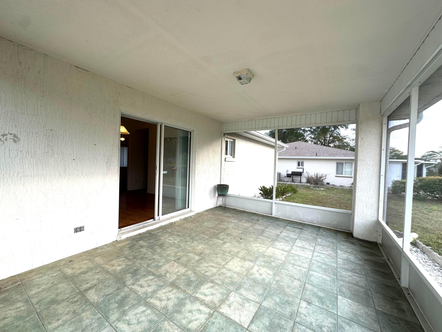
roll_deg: -2.0
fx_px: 179
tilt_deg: -0.8
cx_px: 221
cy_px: 166
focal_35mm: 14
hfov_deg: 102.1
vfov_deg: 85.7
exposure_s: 1/99
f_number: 2.2
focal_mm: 2.22
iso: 40
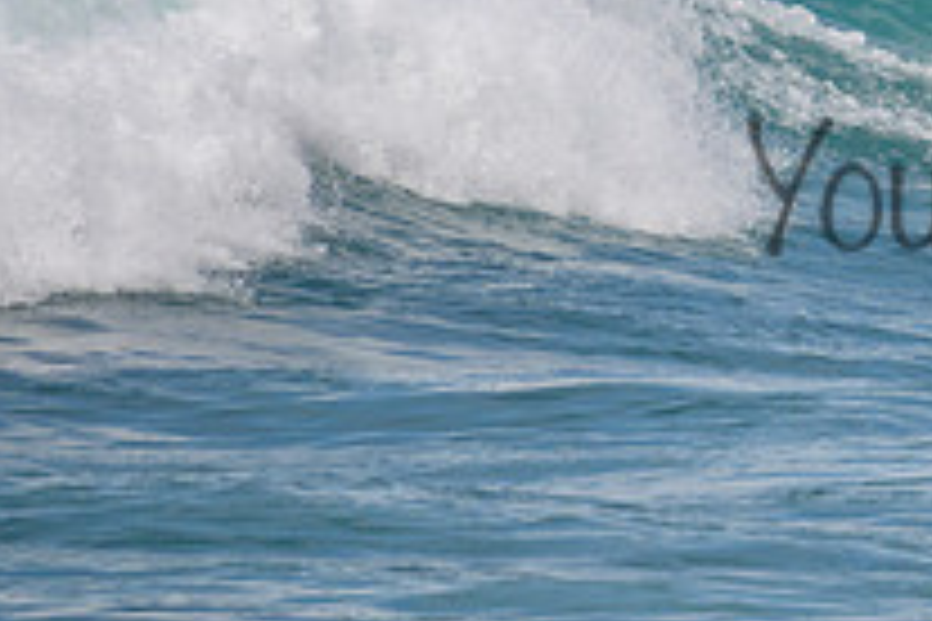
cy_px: -75
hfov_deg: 1.3
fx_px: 39814
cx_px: 1275
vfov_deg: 0.9
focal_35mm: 1538
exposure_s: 1/2000
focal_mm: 400
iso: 320
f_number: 5.6
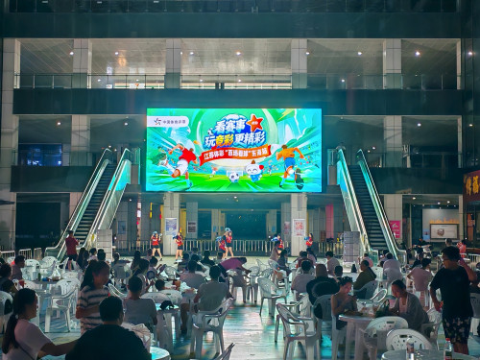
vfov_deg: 29.7
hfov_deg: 38.9
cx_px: 240
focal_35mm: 49
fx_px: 679
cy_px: 180
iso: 160
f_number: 1.95
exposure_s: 1/100
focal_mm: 5.52
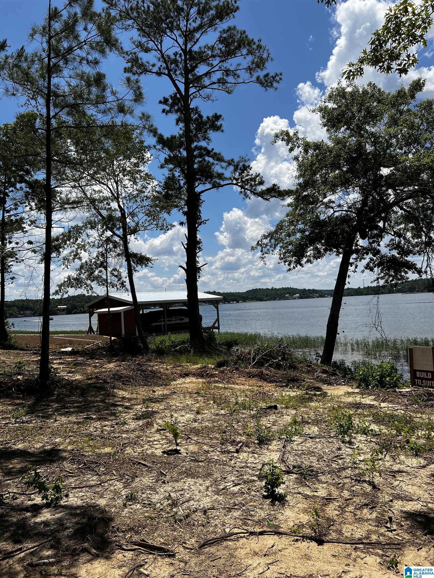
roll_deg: +3.2
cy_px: 289
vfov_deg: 67.3
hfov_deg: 53.1
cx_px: 217
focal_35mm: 26
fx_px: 435
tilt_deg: +1.9
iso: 50
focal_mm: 5.7
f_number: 1.5
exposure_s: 1/6211
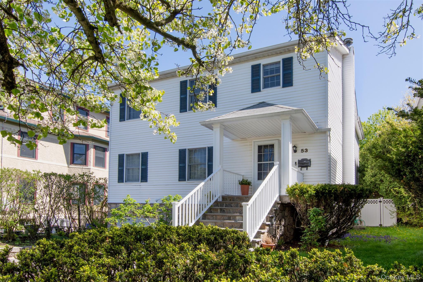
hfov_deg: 81.2
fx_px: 247
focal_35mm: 21
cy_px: 141
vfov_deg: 59.5
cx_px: 212
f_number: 14
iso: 400
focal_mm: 14
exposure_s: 1/200
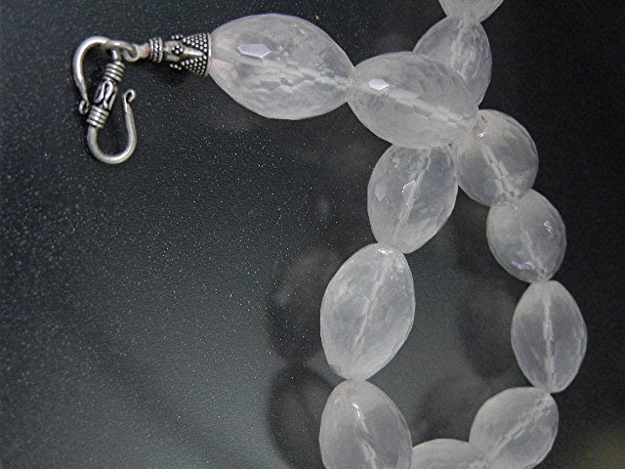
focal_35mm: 39
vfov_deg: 36.8
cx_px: 312
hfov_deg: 47.9
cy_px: 234
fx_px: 704
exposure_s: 1/30
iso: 800
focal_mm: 7.1
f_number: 7.4
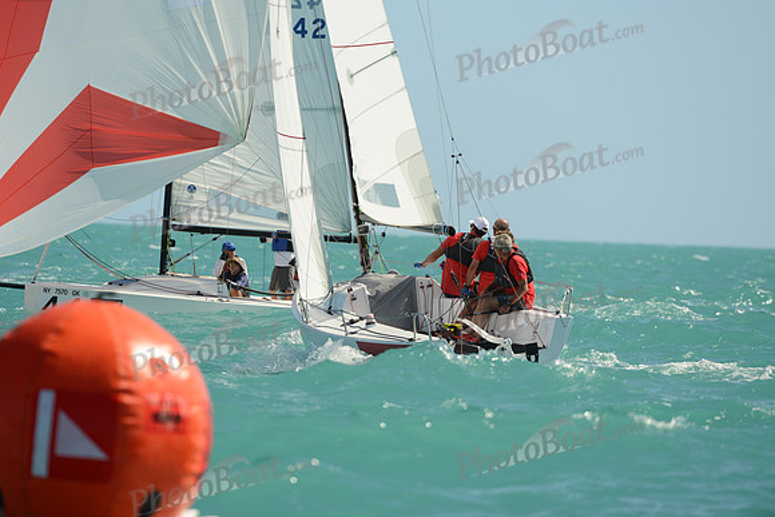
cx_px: 388
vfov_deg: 3.4
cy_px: 258
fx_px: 8613
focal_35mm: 400
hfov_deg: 5.2
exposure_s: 1/1000
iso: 200
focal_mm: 400
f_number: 6.3
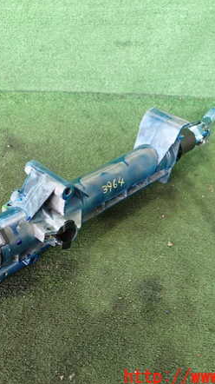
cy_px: 193
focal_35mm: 37
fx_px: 376
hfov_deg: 31.5
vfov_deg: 54.0
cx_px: 60
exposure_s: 1/30
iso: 400
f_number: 2
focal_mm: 4.5
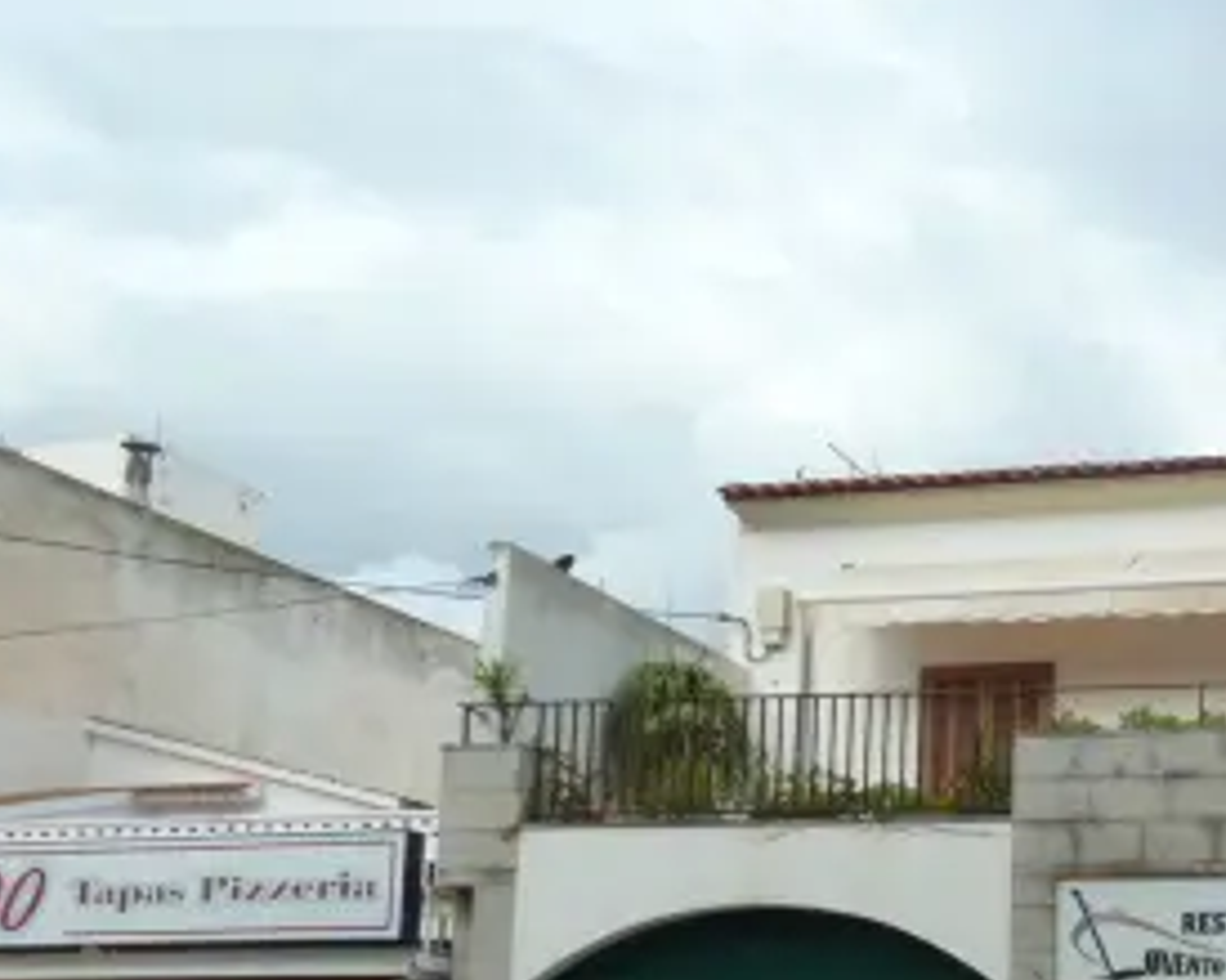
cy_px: 967
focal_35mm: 57
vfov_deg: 25.4
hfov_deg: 30.1
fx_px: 2068
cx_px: 1298
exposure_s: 1/400
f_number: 4
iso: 80
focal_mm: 4.1
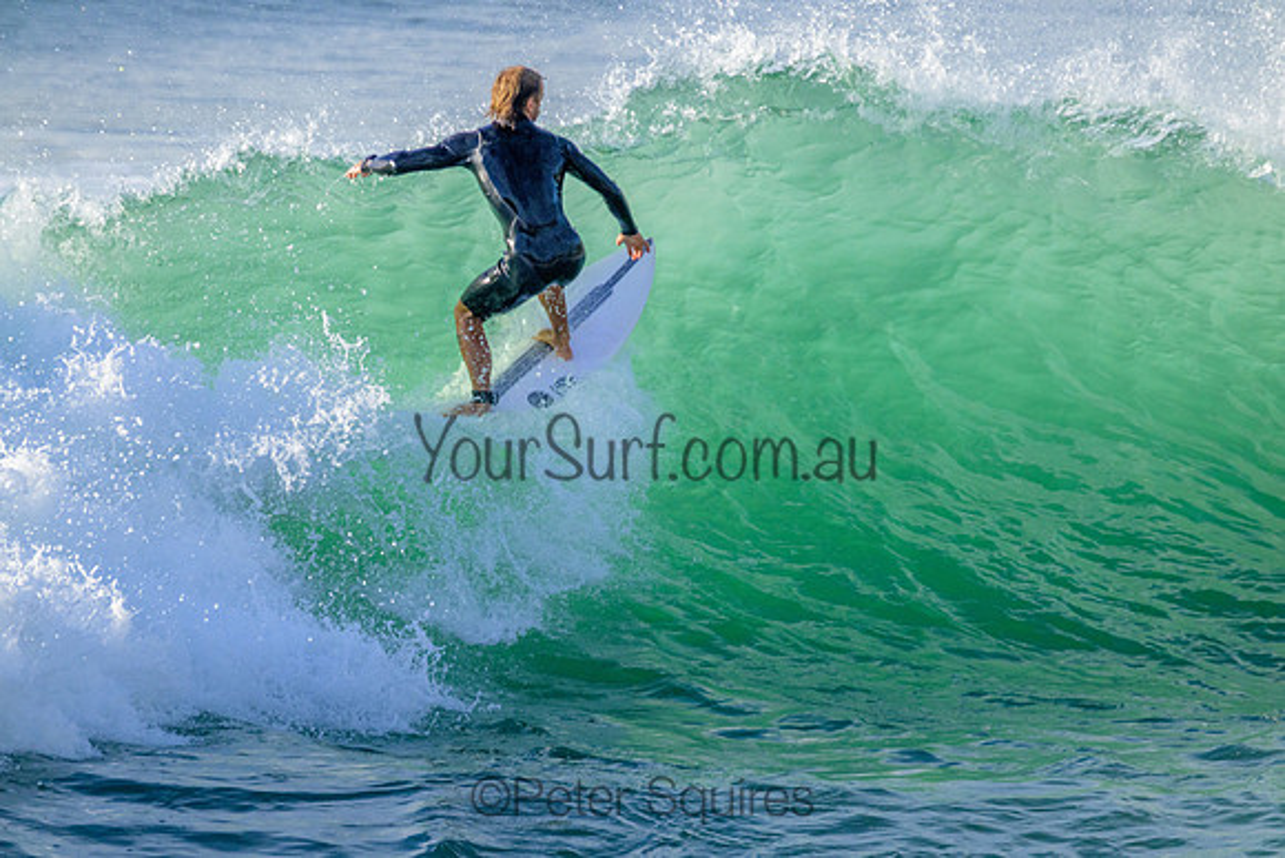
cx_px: 642
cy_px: 429
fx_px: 28561
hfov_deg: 2.6
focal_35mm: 800
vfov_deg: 1.7
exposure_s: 1/2000
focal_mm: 800
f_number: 11
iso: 1800
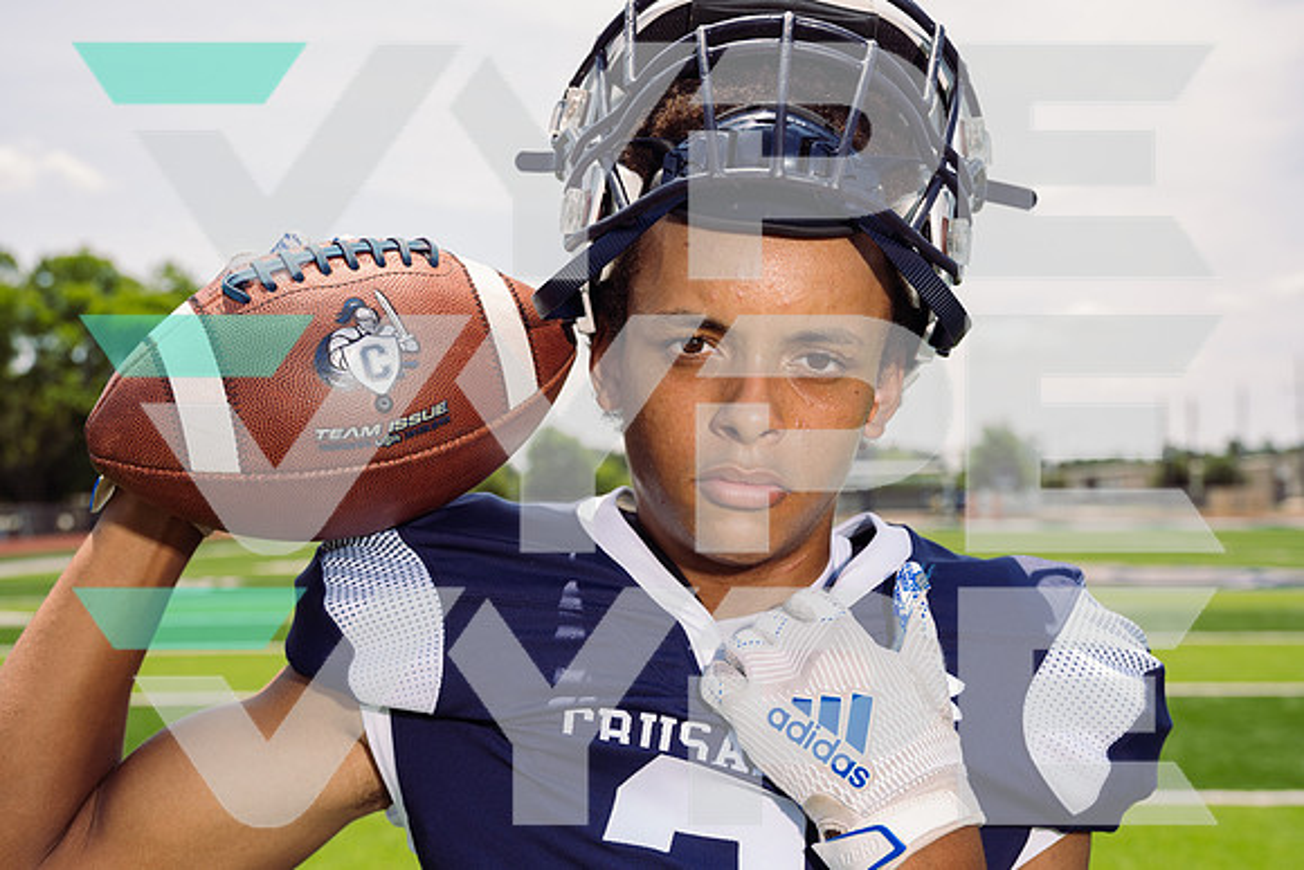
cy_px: 435
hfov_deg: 41.1
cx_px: 652
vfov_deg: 28.1
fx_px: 1739
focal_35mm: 48
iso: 50
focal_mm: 48
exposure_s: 1/250
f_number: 5.6
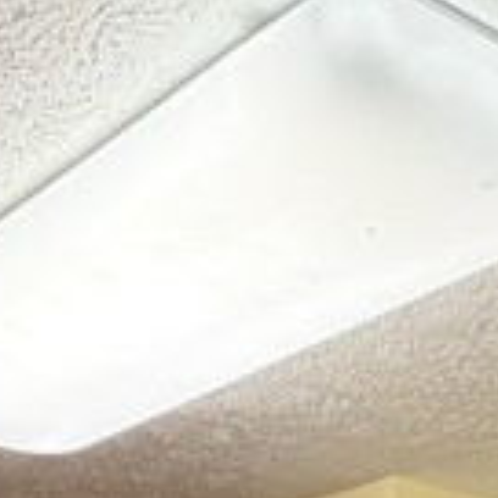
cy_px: 1340
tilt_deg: -15.4
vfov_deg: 12.4
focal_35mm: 93
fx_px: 1514
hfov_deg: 18.1
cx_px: 531
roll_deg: -0.6
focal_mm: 2.22
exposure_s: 1/60
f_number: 2.2
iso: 250
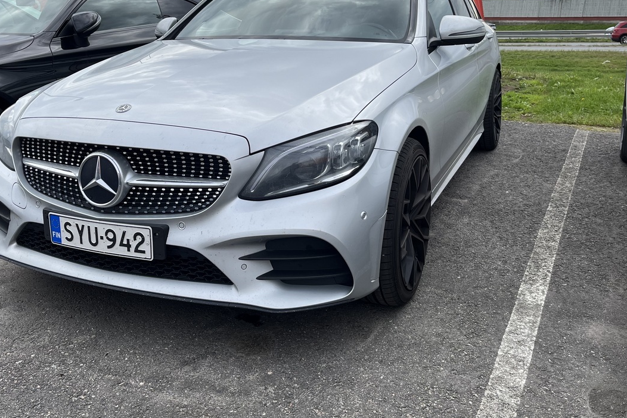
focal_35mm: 37
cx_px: 269
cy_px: 124
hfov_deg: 51.7
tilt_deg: -11.1
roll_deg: +1.1
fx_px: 645
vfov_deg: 35.4
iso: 50
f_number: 1.6
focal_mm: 5.1
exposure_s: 1/1957
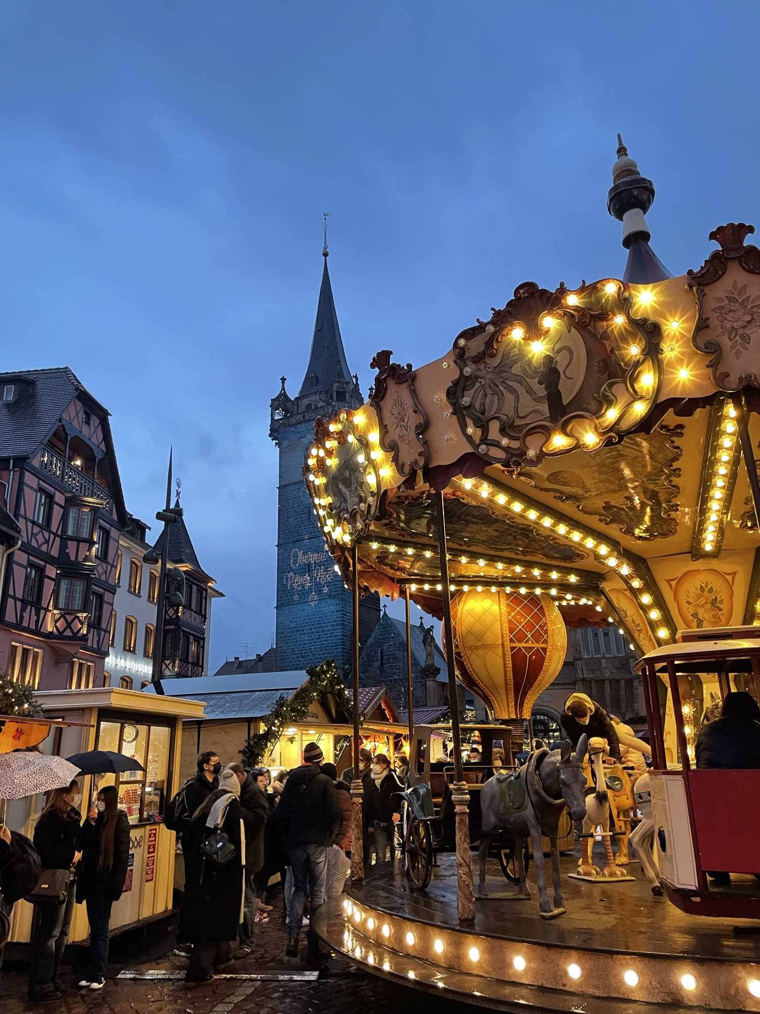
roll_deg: +2.5
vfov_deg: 67.3
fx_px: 761
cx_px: 380
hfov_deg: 53.1
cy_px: 507
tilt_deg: +20.5
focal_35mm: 26
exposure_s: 1/50
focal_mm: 4.2
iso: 250
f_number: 1.6
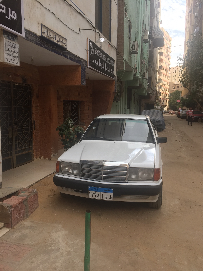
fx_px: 227
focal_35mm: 29
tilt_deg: -6.0
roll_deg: -0.8
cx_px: 102
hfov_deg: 48.2
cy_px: 136
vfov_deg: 61.7
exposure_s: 1/421
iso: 32
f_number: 2.2
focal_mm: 4.15
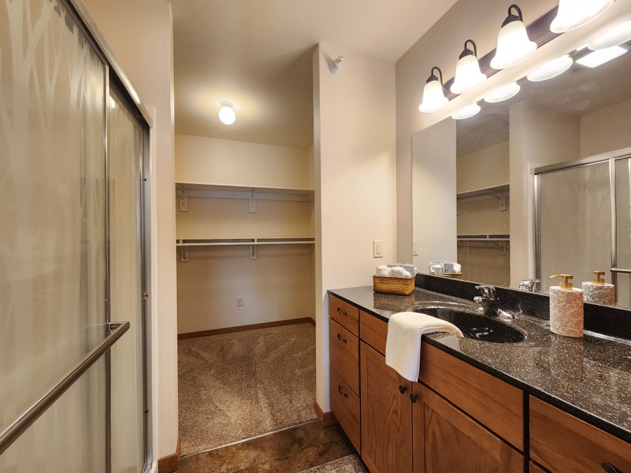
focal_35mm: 13
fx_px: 237
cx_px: 316
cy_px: 236
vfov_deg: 89.9
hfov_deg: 106.2
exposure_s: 1/60
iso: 250
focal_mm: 2.2
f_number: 2.2
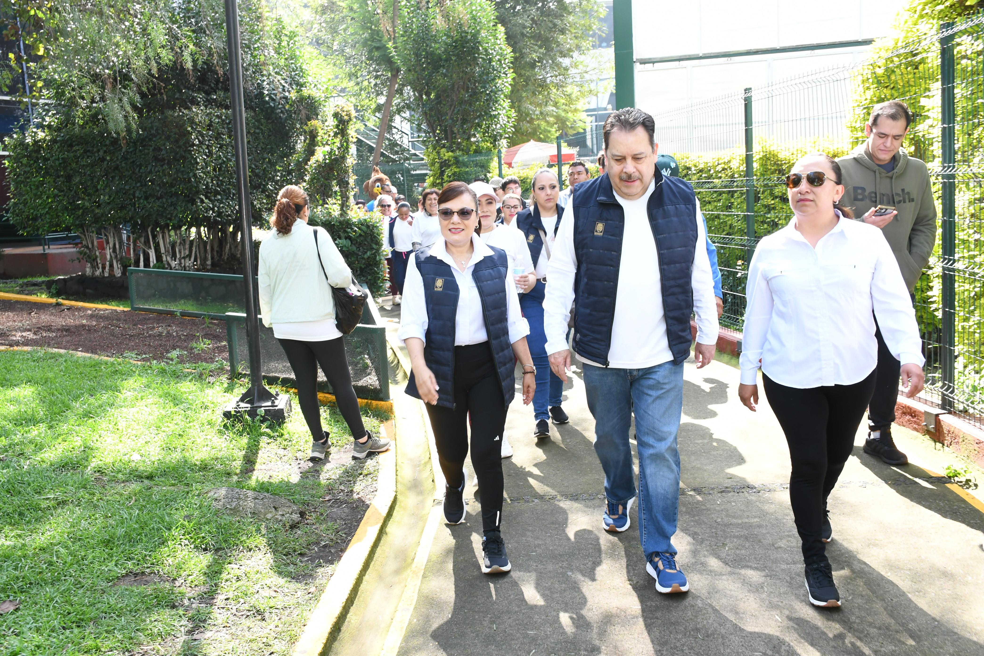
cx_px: 492
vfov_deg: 40.0
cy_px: 328
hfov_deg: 57.2
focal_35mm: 33
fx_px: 902
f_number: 8
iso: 640
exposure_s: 1/100
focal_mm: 22
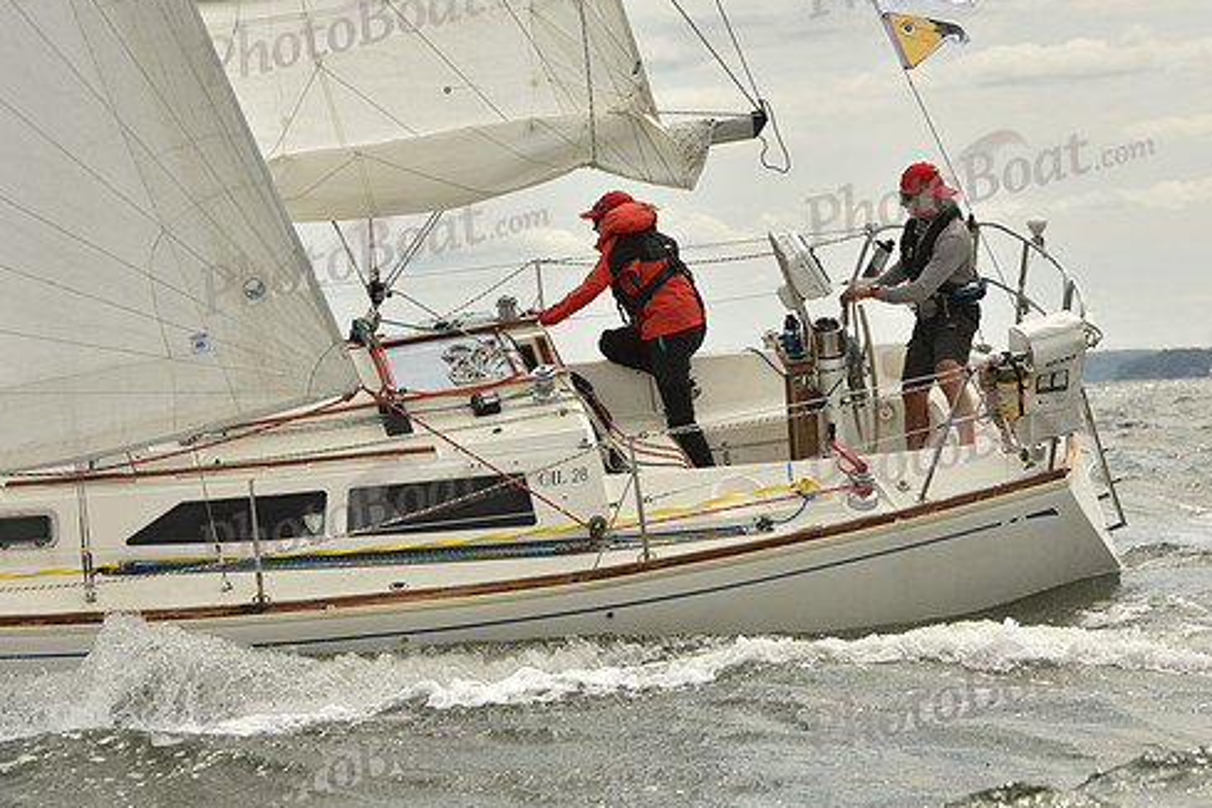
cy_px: 346
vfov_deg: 7.5
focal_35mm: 184
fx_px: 6194
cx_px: 679
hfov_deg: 11.2
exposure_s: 1/800
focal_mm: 155
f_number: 10
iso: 250
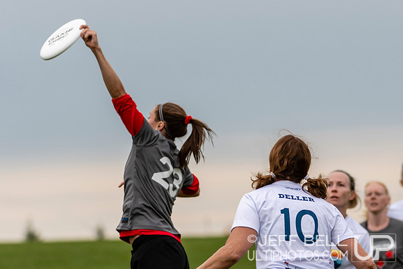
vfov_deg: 3.0
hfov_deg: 4.5
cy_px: 149
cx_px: 302
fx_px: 5090
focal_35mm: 455
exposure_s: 1/1250
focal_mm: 200
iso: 400
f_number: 4
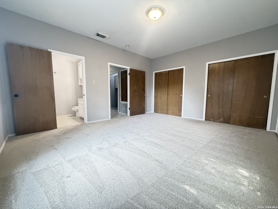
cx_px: 139
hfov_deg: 102.1
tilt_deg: -5.6
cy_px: 104
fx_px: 112
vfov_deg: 85.7
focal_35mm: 14
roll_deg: +0.5
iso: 640
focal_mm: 2.22
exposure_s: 1/60
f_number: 2.2
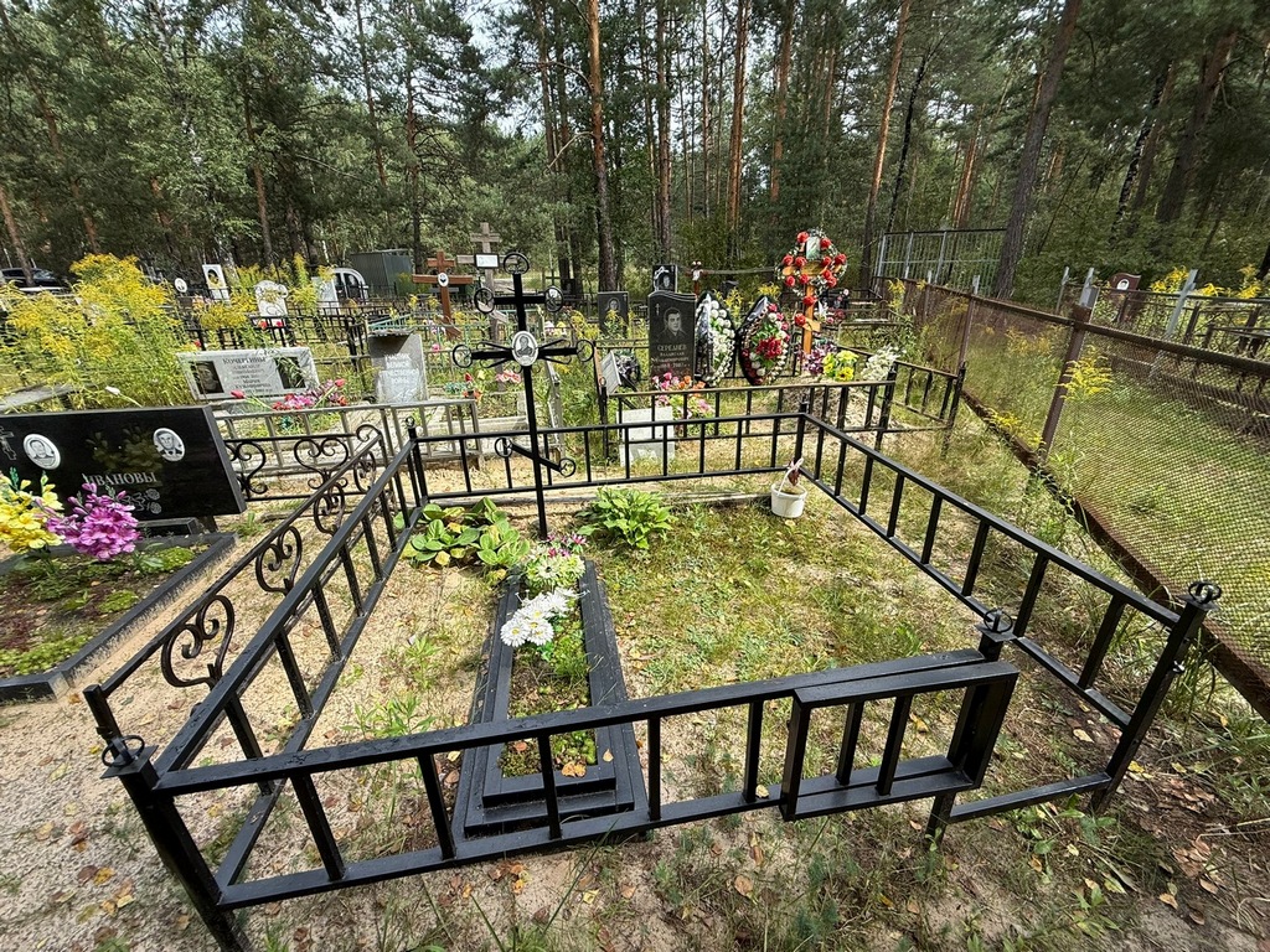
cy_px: 476
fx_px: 514
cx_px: 635
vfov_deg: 85.7
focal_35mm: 14
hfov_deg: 102.1
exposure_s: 1/518
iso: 50
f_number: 2.2
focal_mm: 2.22
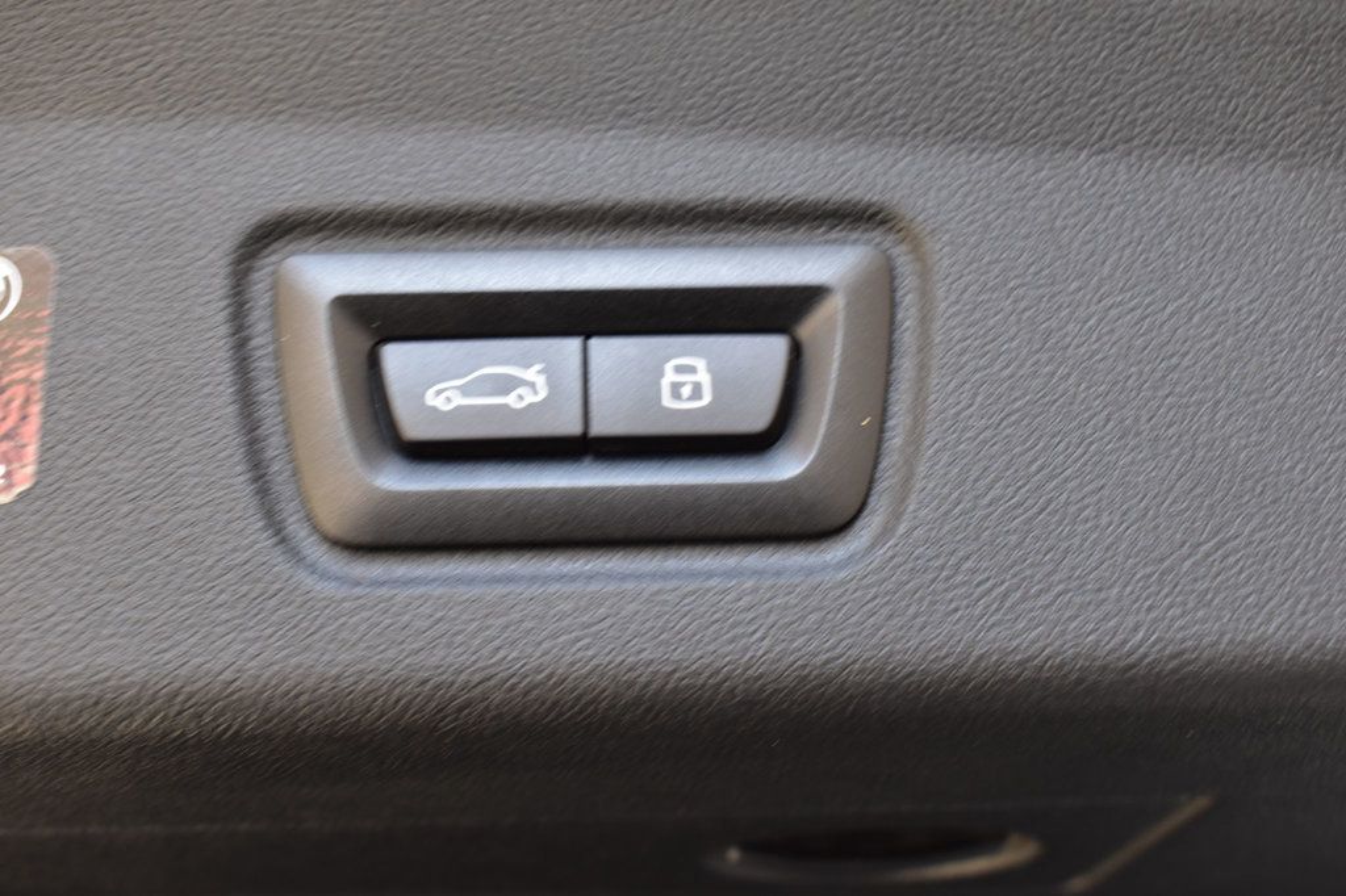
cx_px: 673
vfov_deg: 28.9
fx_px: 1738
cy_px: 448
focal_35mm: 46
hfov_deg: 42.3
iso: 400
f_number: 7.1
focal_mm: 31
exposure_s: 1/30
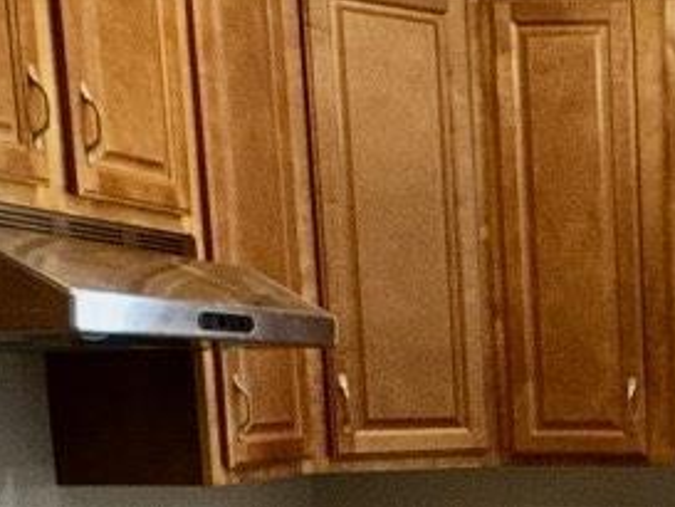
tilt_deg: -8.7
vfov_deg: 18.2
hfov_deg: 21.7
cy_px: 610
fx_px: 1502
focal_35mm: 77
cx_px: 974
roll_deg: -0.6
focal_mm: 2.22
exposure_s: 1/120
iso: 500
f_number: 2.2
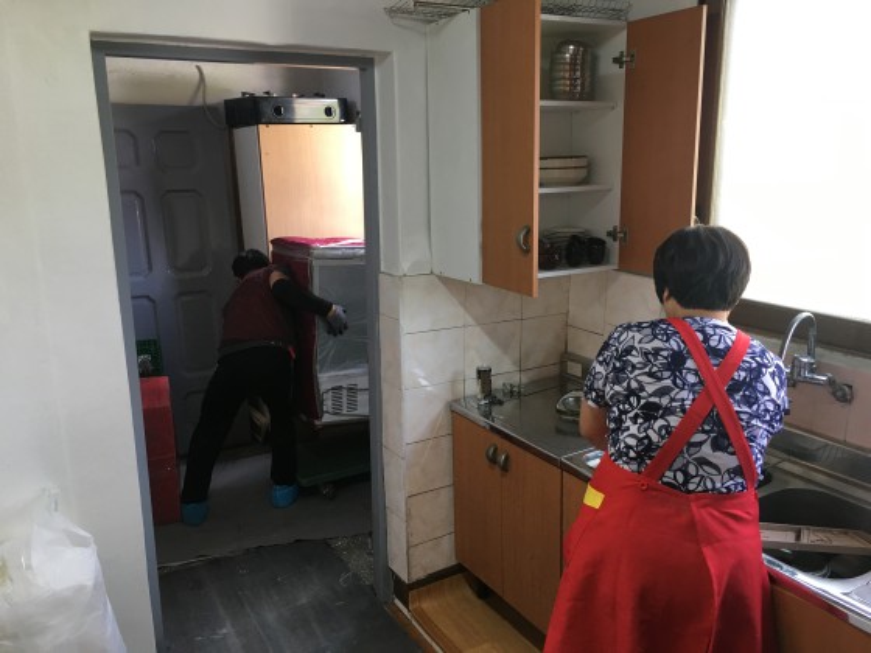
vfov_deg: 48.2
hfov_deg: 61.7
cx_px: 436
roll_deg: +0.1
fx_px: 730
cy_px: 326
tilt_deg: -12.6
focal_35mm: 29
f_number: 2.2
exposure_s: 1/30
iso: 40
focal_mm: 4.15
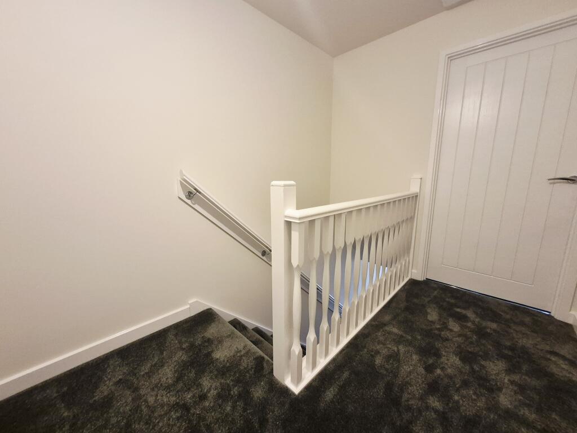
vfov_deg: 89.9
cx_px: 288
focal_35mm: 13
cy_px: 216
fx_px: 217
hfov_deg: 106.2
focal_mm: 1.74
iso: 400
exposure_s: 1/50
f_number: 2.2
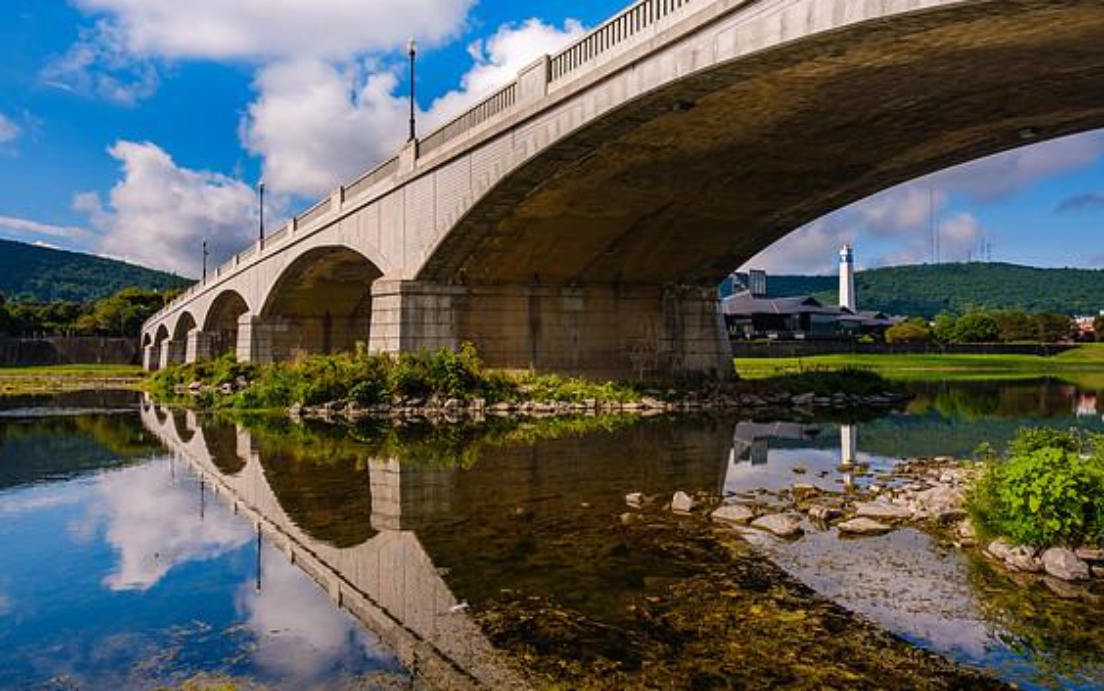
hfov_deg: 79.6
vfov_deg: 55.1
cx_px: 552
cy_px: 349
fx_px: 662
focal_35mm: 22
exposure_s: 1/150
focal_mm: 13.8
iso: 160
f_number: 8
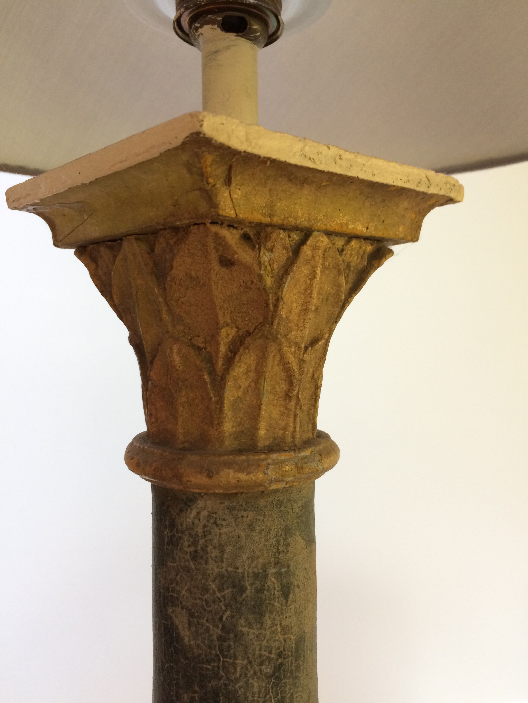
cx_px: 264
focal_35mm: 29
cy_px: 352
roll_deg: +0.2
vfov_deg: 61.7
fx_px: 590
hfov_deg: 48.2
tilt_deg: -3.7
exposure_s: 1/30
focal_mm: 4.15
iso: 125
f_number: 2.2
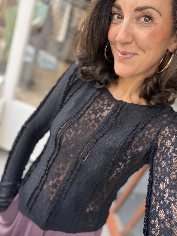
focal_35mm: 30
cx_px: 88
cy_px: 118
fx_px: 205
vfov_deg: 60.0
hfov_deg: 46.8
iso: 80
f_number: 1.9
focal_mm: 2.71
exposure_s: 1/70
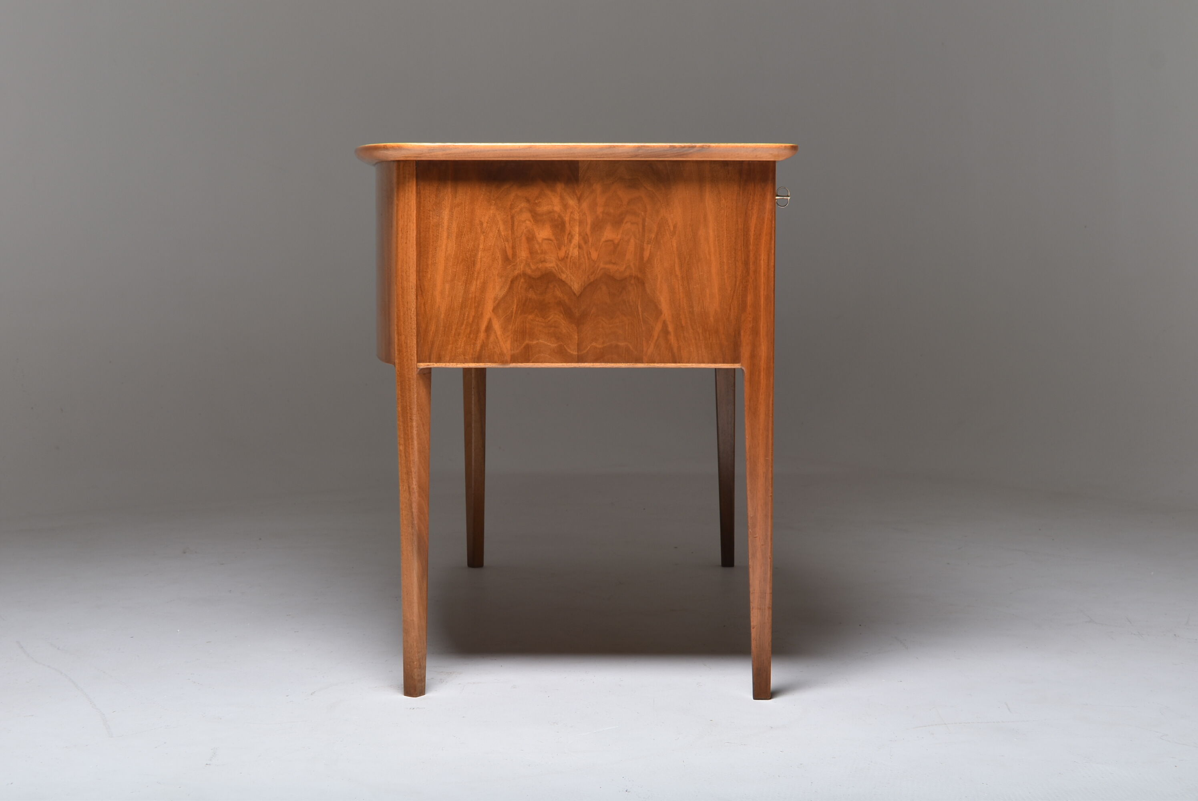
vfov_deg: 22.7
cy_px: 400
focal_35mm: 60
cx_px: 599
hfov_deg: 33.4
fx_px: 1998
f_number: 10
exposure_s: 1/200
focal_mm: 40
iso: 100
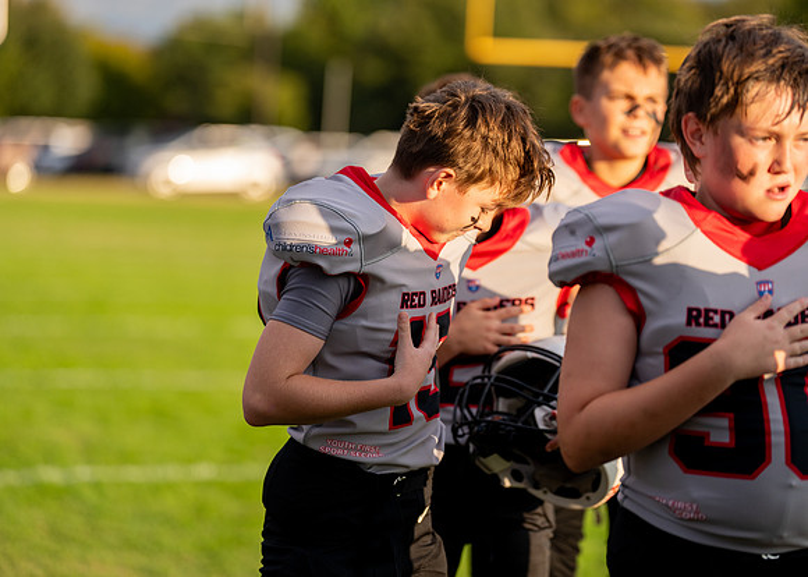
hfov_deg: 13.9
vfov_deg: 10.0
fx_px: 3307
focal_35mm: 144
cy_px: 284
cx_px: 424
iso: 400
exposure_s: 1/1600
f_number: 2.8
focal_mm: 135
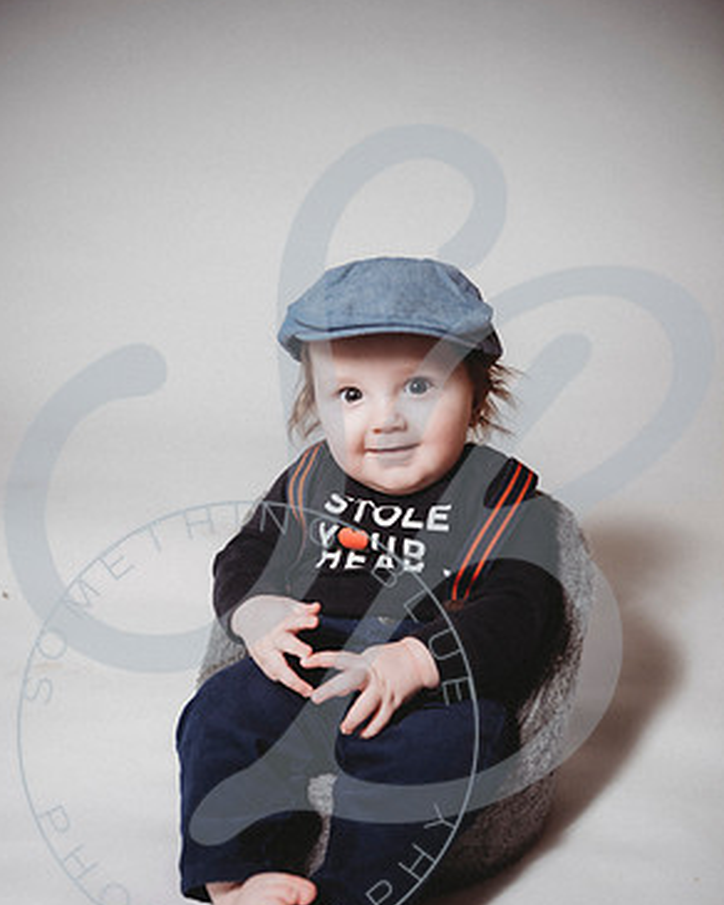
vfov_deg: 35.9
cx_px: 360
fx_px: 1393
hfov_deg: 29.1
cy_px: 543
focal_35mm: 52
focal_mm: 45
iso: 100
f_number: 2.8
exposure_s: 1/160
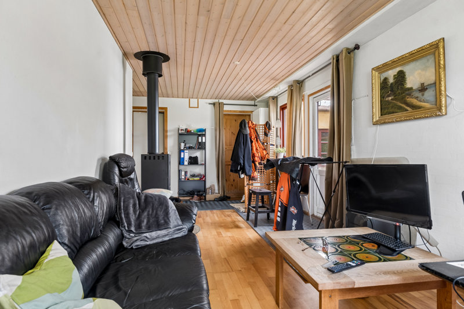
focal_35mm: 22
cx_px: 232
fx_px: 290
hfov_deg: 77.3
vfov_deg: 56.1
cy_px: 154
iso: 200
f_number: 8
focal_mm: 15
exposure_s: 1
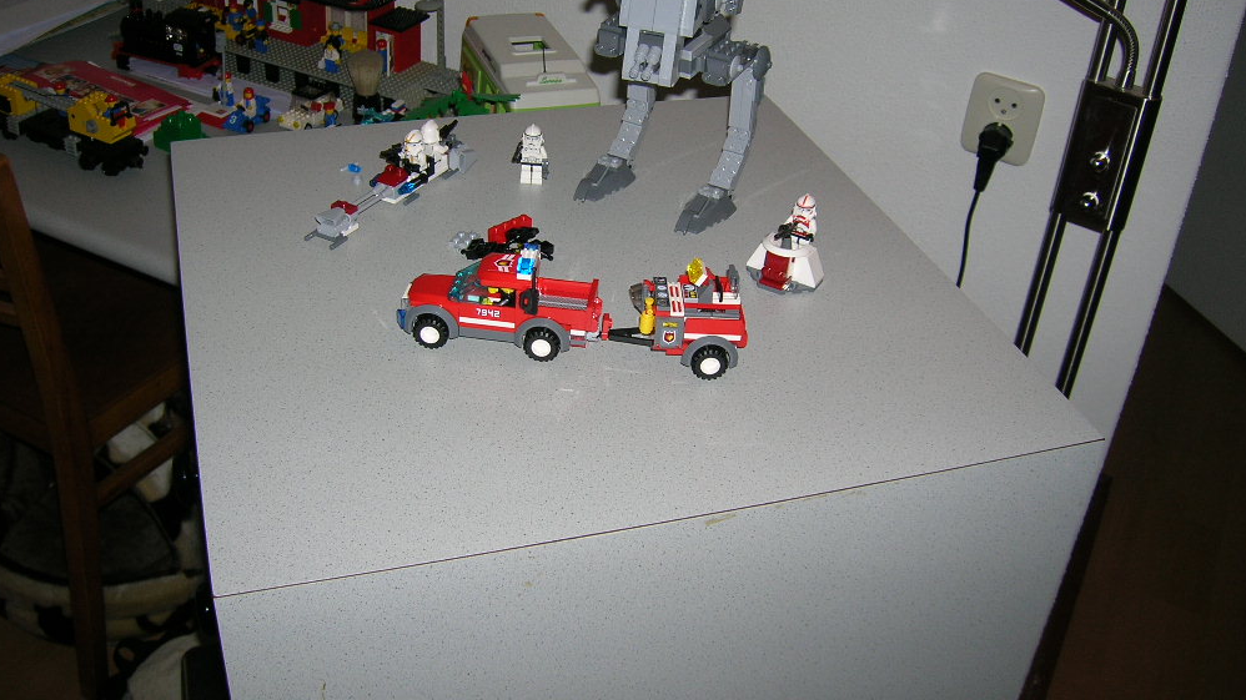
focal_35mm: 38
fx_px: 1255
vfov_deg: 31.1
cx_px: 625
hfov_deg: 52.8
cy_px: 301
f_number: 2.9
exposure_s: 1/60.1
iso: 50
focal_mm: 5.7
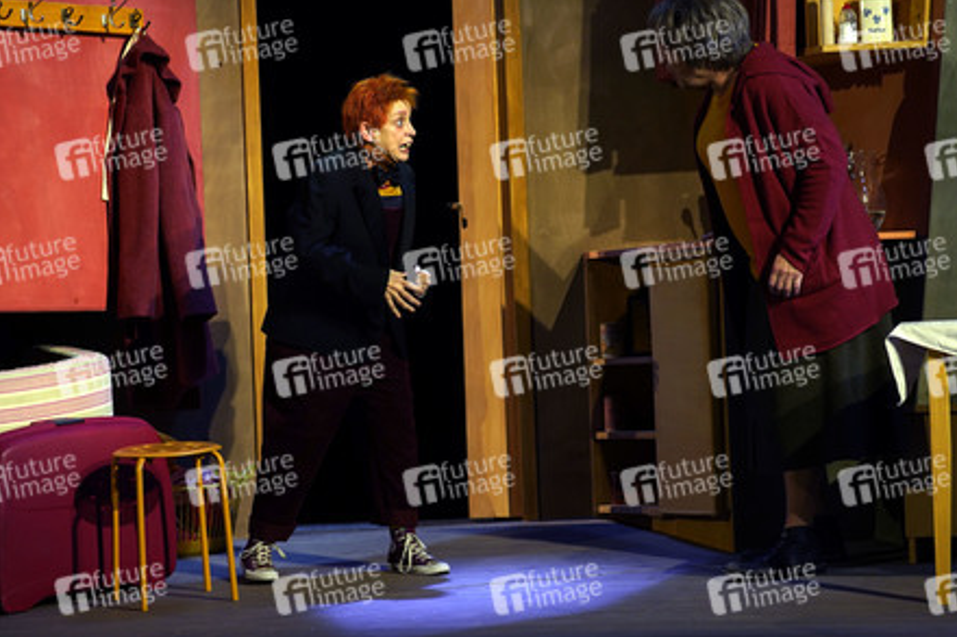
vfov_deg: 6.7
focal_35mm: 205
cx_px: 488
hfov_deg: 10.0
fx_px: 5447
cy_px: 317
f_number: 4.5
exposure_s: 1/400
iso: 1600
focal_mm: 200
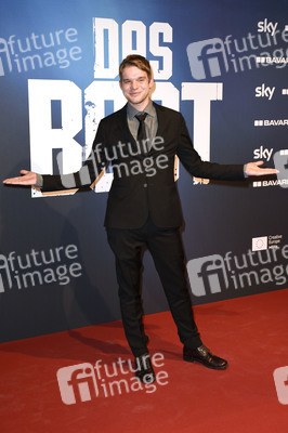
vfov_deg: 37.9
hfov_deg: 25.7
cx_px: 144
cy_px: 216
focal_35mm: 52
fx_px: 631
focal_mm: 35
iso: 640
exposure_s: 1/160
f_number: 6.3
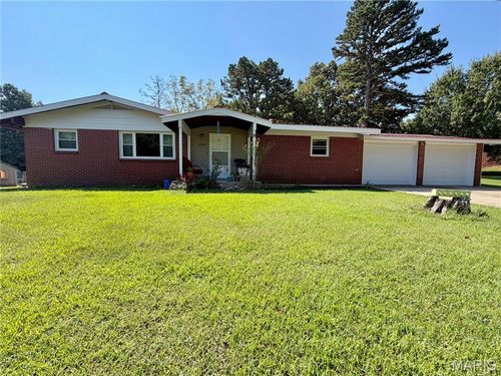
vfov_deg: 85.7
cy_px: 188
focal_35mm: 14
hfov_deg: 102.1
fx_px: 203
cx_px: 250
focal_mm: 2.22
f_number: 2.2
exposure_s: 1/770
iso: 32
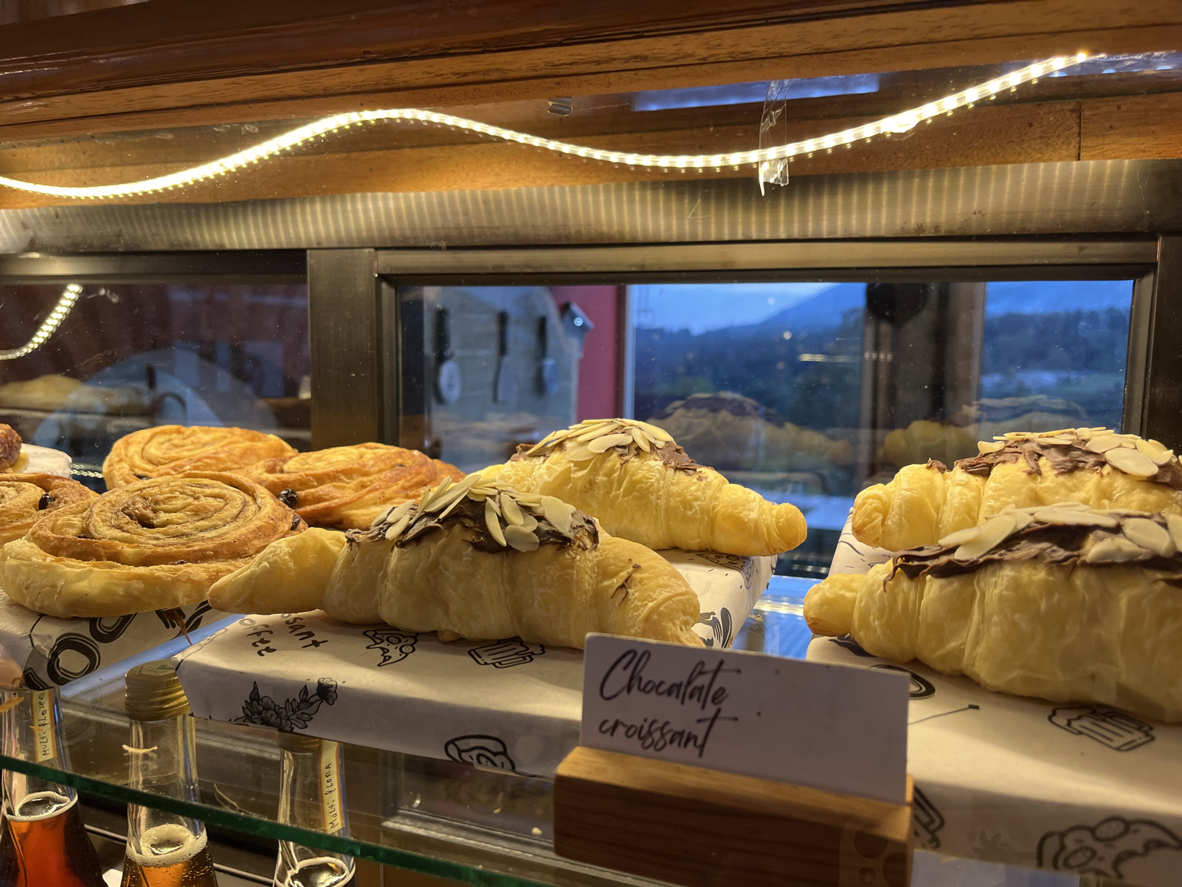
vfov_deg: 53.1
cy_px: 444
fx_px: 888
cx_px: 591
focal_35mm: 26
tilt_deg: -7.7
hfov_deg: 67.3
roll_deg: -2.1
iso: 64
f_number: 1.6
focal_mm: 5.1
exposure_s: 1/50
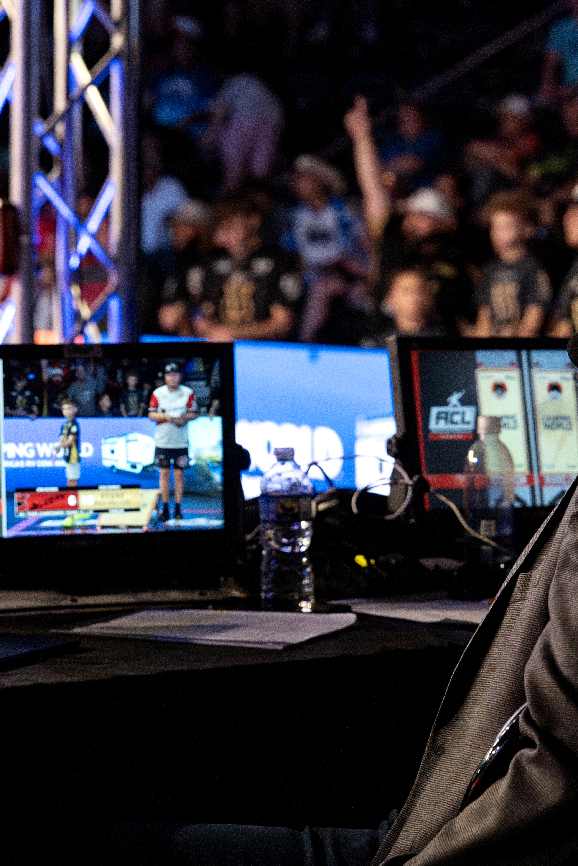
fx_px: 2552
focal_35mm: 106
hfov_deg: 12.9
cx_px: 350
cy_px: 432
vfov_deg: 19.3
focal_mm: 70
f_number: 4.5
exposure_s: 1/1000
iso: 10000
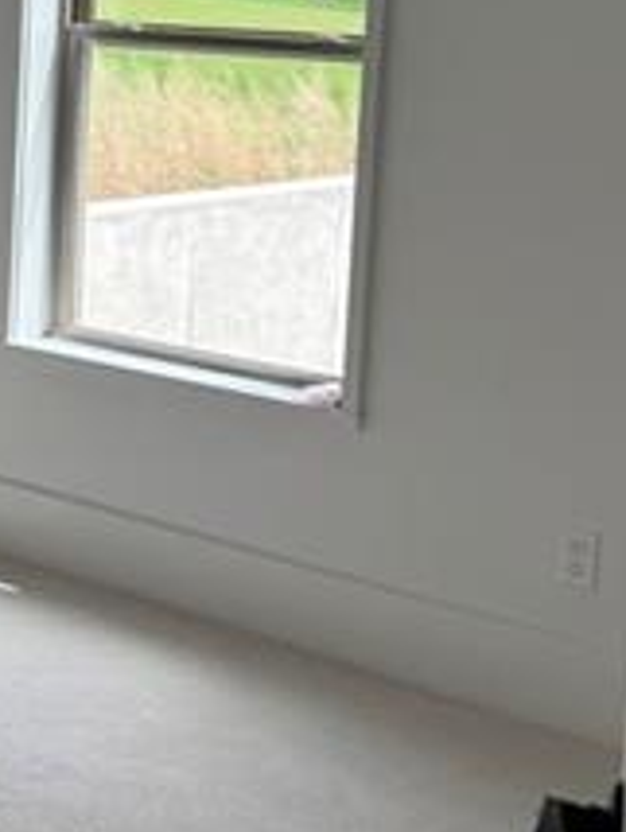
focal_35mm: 86
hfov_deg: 16.3
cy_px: 194
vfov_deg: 22.5
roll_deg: -2.5
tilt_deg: -9.2
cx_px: -175
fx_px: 2070
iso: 80
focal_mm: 6.76
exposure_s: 1/522
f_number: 1.78
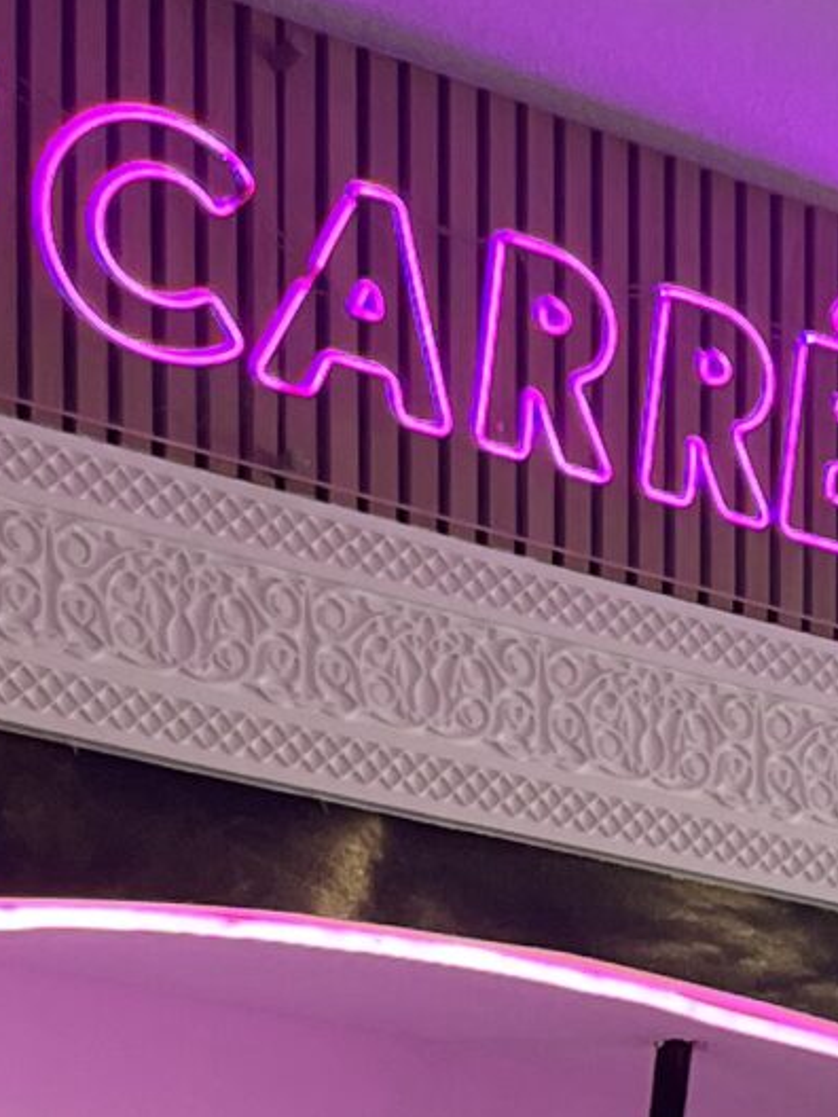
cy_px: 2124
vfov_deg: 13.7
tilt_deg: -1.7
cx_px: 1462
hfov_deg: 11.0
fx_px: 4067
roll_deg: +0.1
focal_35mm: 126
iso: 80
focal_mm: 5.1
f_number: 1.6
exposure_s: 1/100
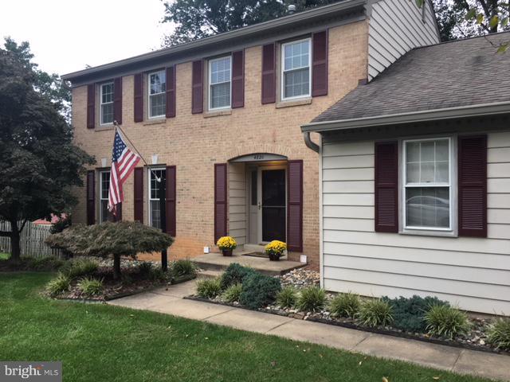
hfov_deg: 61.7
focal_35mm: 29
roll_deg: -0.4
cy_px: 191
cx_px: 255
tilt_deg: +2.5
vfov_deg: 48.2
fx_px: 427
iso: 40
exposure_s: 1/120
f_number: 2.2
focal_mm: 4.15
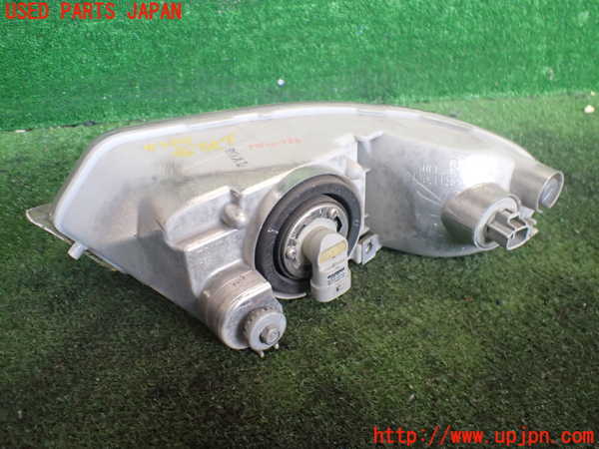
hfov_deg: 60.0
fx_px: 519
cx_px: 300
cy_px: 224
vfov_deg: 46.8
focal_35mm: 30
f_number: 2.3
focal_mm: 5.4
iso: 400
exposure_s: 1/125
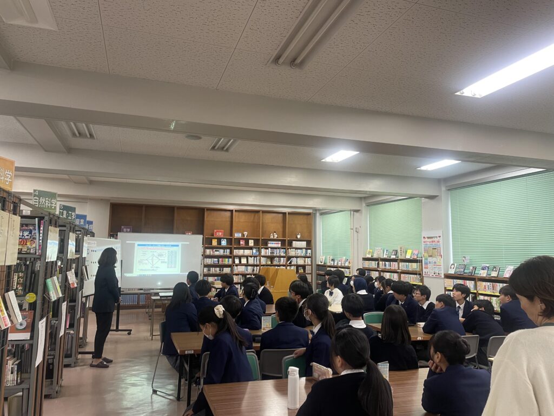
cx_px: 277
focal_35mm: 26
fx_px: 416
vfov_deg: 53.1
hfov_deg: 67.3
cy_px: 208
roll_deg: -0.6
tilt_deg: +6.4
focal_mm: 4.2
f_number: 1.6
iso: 100
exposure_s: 1/60
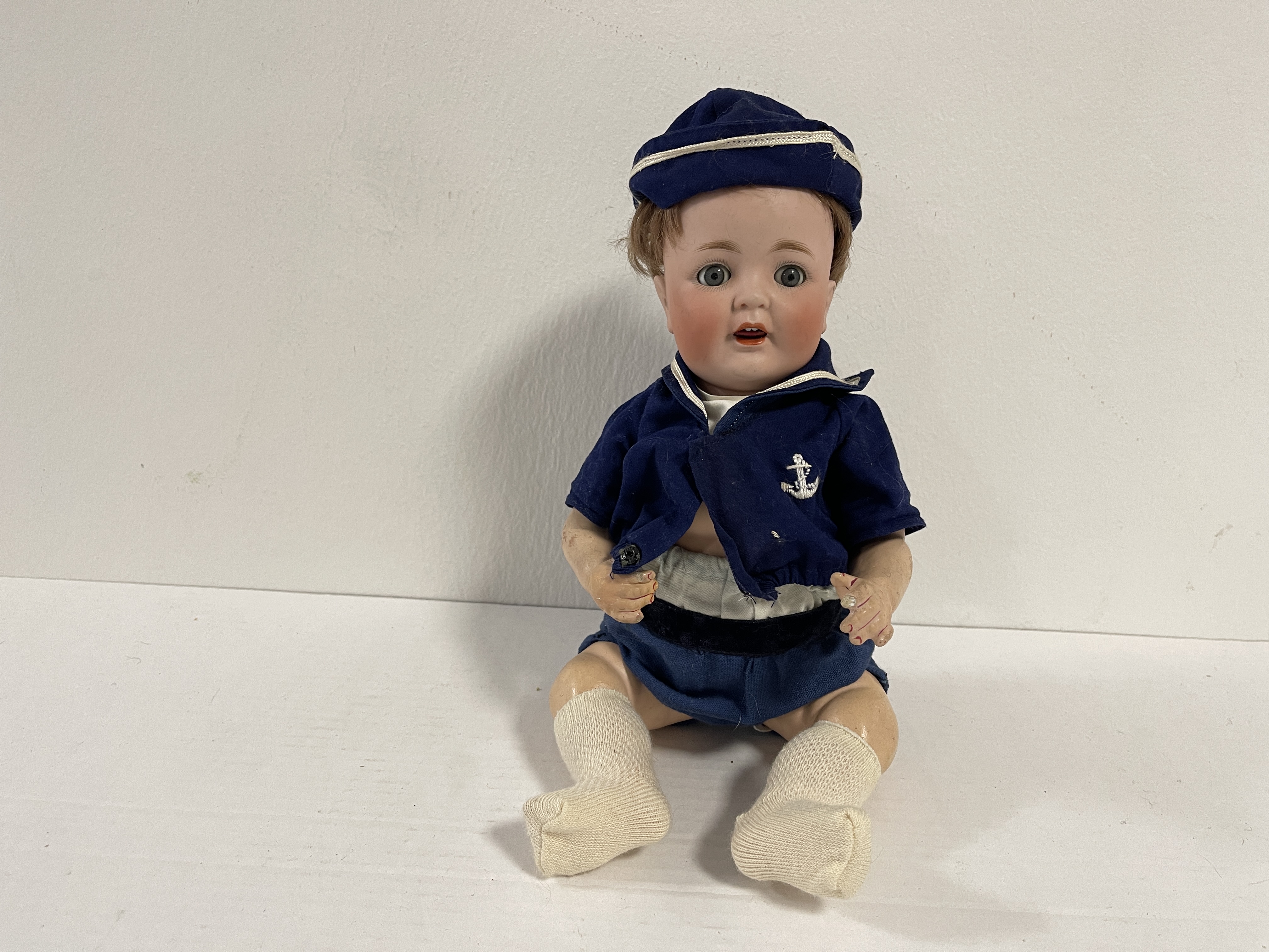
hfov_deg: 69.4
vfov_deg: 54.9
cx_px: 634
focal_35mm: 25
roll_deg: -2.6
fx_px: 916
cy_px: 476
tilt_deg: -18.2
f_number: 1.6
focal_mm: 5.1
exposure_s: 1/50
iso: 100
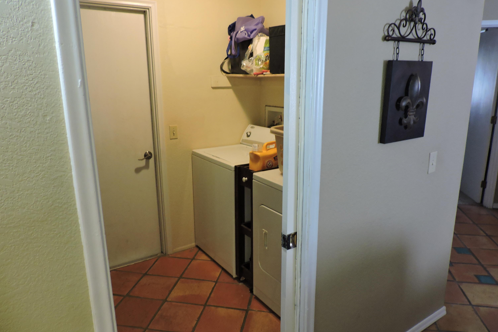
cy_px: 164
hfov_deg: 71.5
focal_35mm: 25
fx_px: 346
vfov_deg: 51.3
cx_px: 249
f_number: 3
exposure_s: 1/20
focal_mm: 4.3
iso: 400
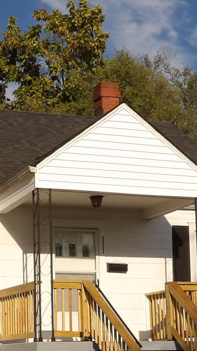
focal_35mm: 94
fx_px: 872
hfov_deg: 12.8
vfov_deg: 22.2
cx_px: 23
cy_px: 306
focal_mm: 5.9
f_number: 5
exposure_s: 1/649
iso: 100
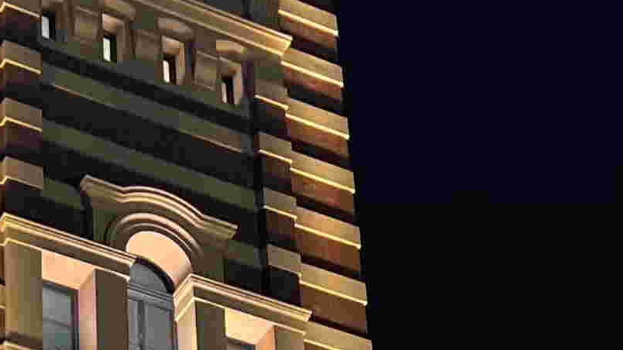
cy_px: 723
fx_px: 2345
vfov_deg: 8.1
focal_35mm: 142
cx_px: 235
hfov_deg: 15.1
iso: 250
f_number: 1.5
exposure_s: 1/50
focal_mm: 5.7
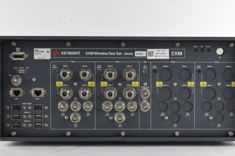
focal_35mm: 61
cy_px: 80
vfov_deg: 22.3
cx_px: 122
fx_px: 398
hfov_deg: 32.9
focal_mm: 36
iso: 1600
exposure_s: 1/30
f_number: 22
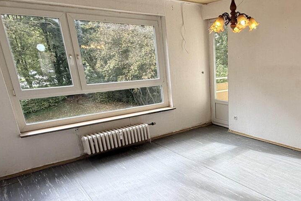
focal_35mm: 29
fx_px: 242
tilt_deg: -17.9
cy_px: 138
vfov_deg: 44.1
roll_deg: +1.7
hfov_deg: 60.5
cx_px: 222
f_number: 2.2
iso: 50
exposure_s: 1/203
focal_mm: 2.22
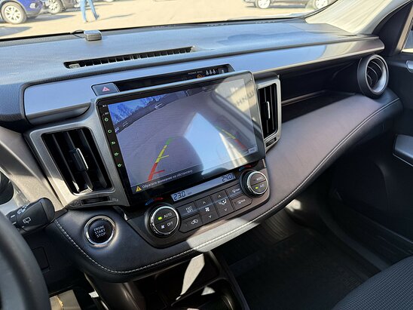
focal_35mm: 24
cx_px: 206
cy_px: 155
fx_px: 286
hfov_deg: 71.6
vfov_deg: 56.8
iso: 80
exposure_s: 1/152
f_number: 1.78
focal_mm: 6.76
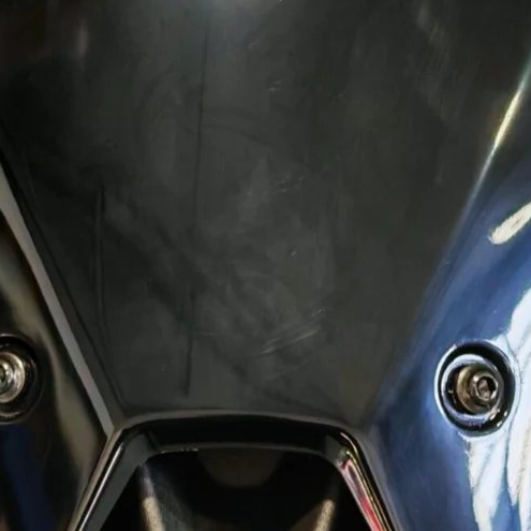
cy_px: 921
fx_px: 4287
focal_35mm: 247
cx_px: 251
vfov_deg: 6.9
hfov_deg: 7.1
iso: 1250
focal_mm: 15.38
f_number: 2.6
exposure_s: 1/100
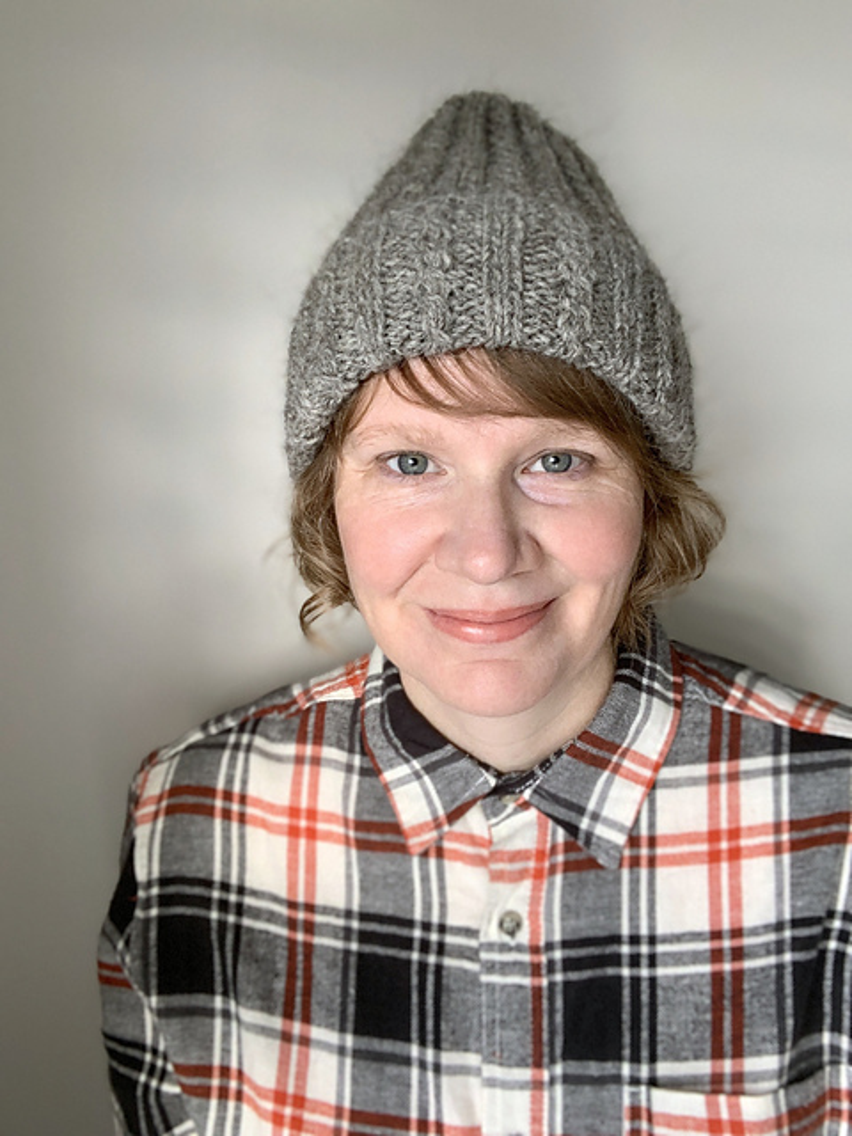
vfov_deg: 56.8
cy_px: 568
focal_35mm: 32
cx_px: 426
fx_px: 1050
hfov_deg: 44.2
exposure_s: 1/60
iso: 100
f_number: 2.2
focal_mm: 2.87
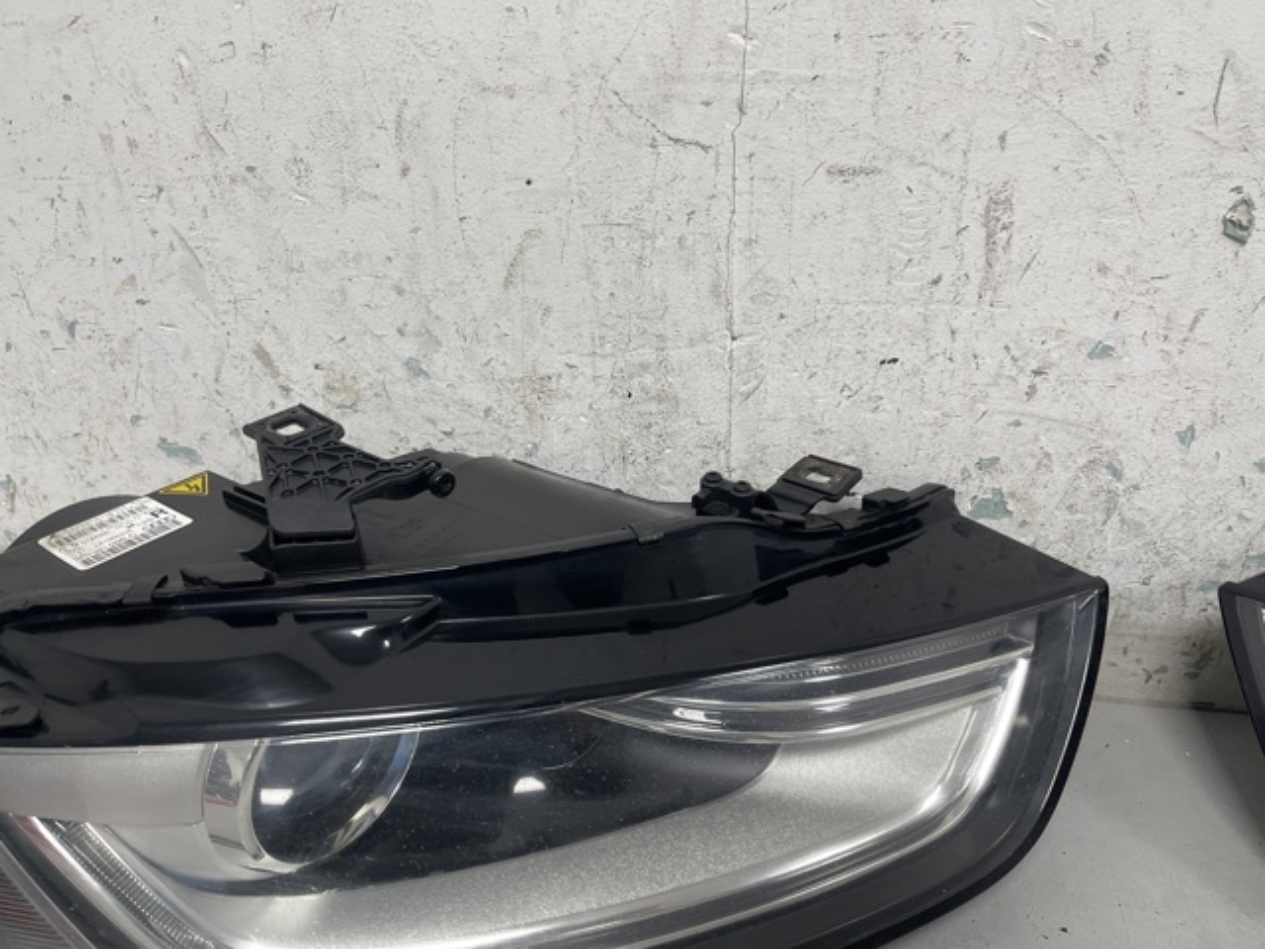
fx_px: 914
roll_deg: +0.9
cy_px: 474
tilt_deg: -34.2
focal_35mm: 25
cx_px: 632
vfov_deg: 54.9
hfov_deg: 69.4
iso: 100
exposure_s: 1/100
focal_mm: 5.1
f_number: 1.6
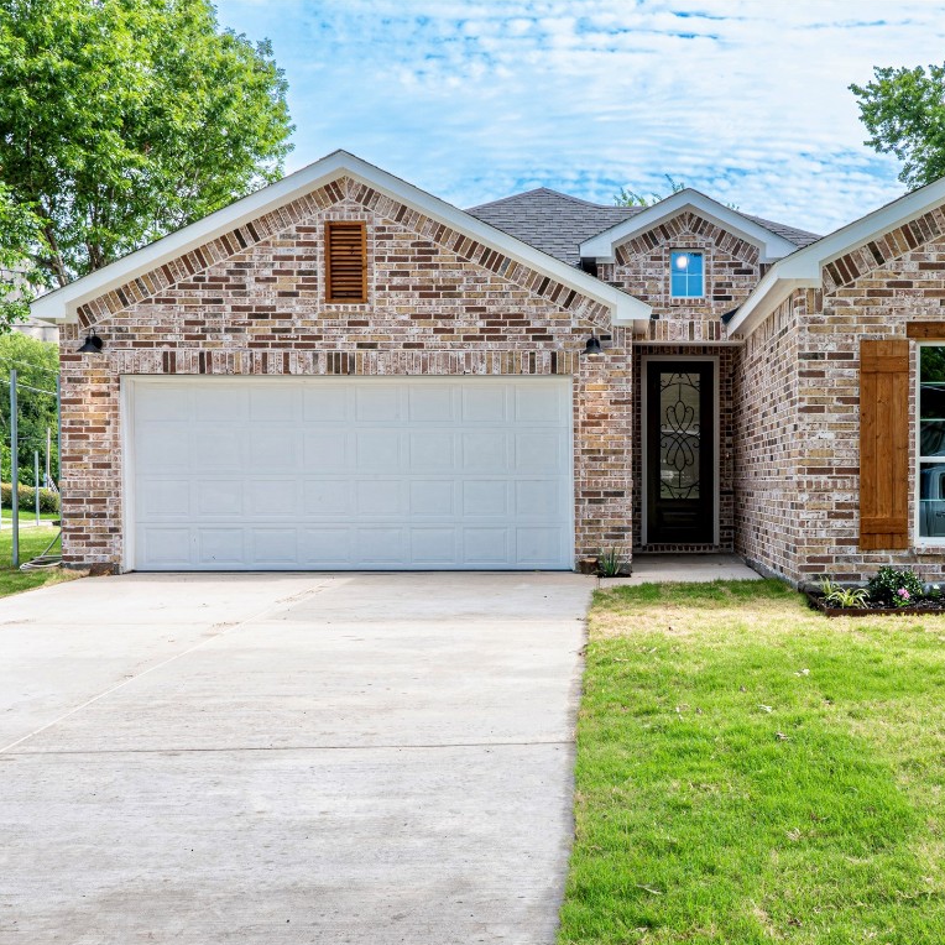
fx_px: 1266
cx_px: 652
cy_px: 474
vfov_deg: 40.9
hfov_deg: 40.3
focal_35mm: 41
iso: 200
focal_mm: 32
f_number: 22
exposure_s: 1/15
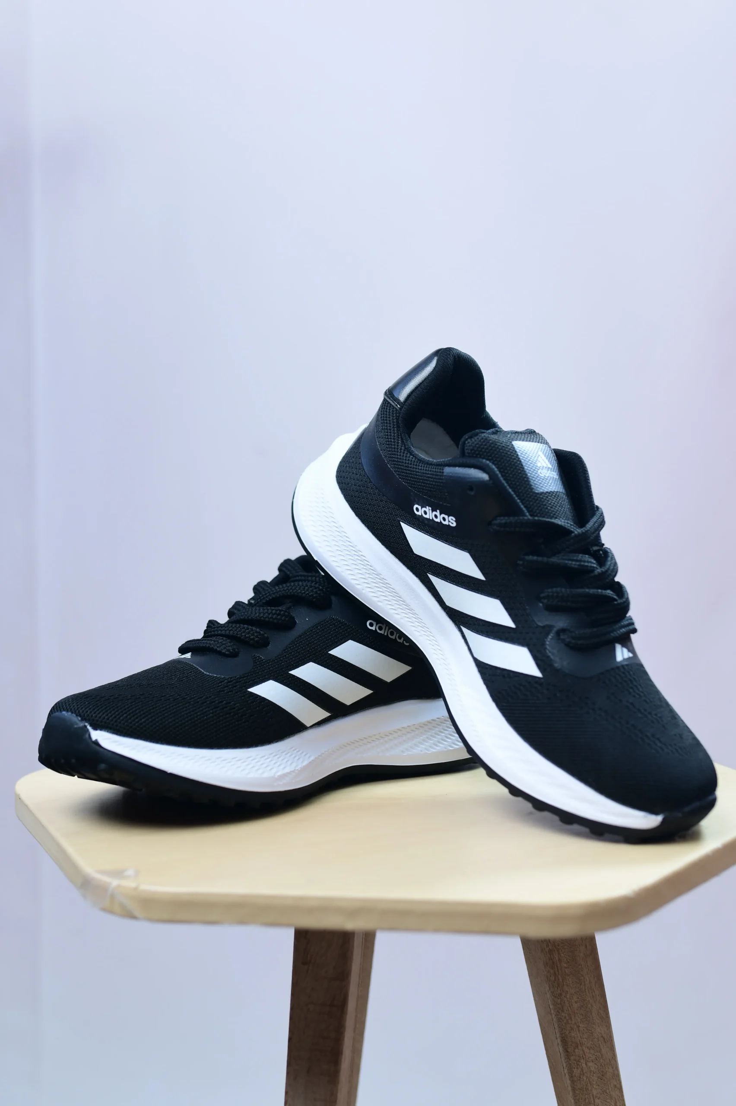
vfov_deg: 38.2
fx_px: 1596
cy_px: 553
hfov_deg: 26.0
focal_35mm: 52
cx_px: 368
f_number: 3.2
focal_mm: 35
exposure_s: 1/125
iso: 250
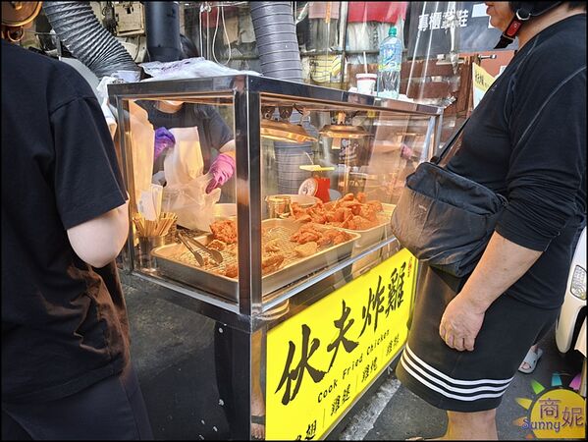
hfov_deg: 73.9
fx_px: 391
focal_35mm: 23
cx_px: 294
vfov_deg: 58.9
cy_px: 221
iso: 320
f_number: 1.6
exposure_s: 1/120
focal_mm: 6.57
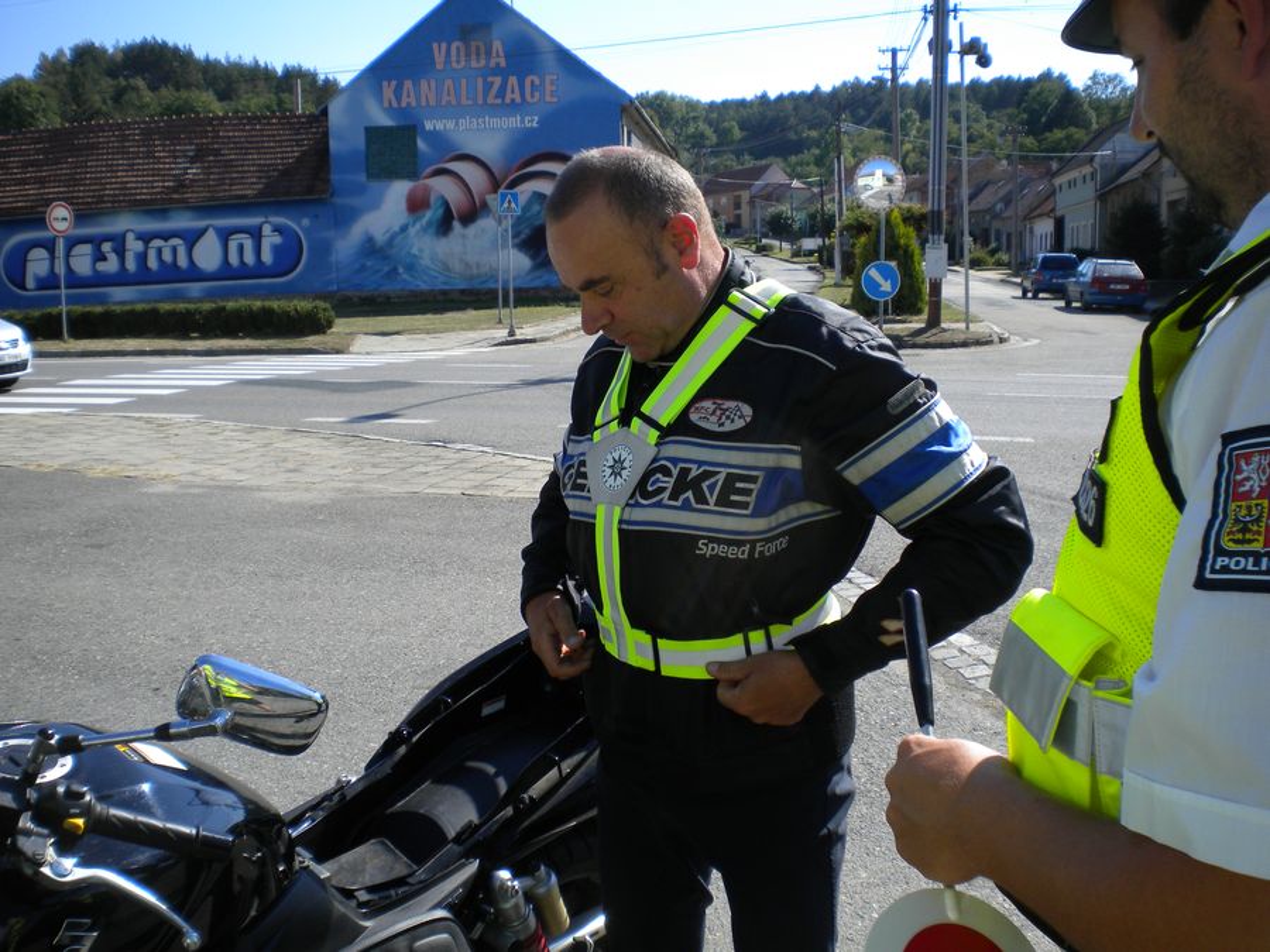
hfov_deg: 52.6
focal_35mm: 35
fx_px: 1284
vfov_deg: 40.7
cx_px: 635
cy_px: 476
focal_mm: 6.3
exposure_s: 1/438
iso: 80
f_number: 4.6
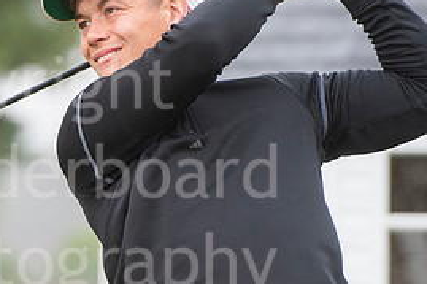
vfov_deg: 2.1
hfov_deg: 3.2
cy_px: 186
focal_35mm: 648
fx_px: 7681
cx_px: 75
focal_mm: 200
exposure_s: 1/1250
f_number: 4
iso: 1000
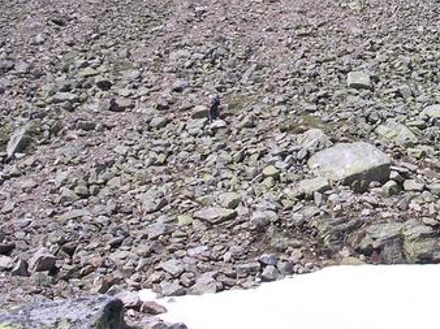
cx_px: 396
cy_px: 55
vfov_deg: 20.1
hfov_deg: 26.2
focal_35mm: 72
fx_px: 915
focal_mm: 5.8
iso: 100
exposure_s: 1/309
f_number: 5.6
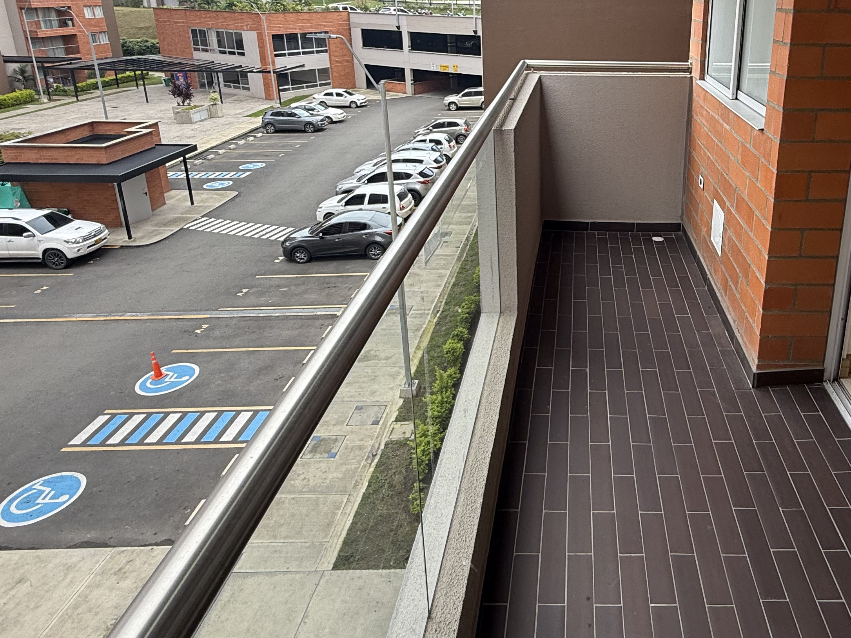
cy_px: 179
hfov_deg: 64.7
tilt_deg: -15.9
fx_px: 639
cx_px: 597
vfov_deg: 51.3
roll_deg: -1.4
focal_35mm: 26
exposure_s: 1/241
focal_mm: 2.22
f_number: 2.2
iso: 50
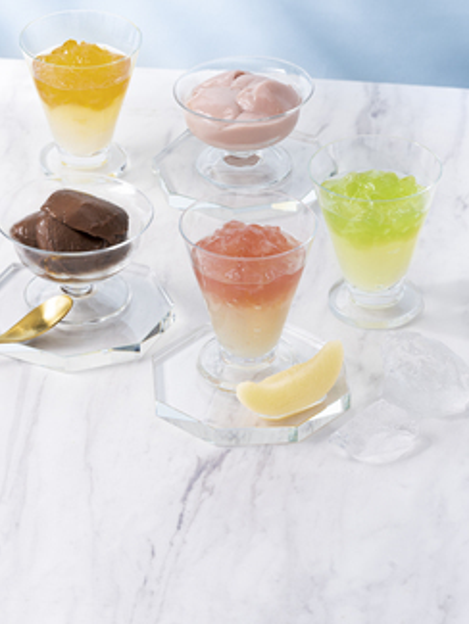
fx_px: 2401
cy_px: 217
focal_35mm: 133
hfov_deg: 11.2
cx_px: 210
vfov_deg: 14.8
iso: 100
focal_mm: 90
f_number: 11
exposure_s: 1/125
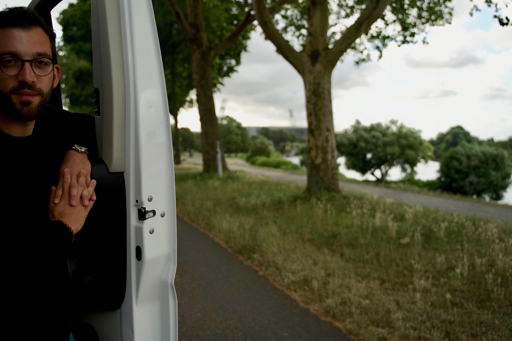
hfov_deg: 55.8
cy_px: 163
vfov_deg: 38.9
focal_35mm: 34
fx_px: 484
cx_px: 244
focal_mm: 29
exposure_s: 1/400
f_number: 2.8
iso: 800
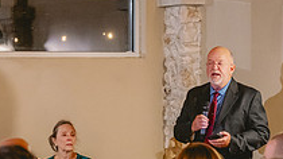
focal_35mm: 203
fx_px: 1523
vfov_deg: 5.9
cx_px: 101
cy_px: 199
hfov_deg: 10.6
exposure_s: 1/100
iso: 3200
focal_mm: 70
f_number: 2.8
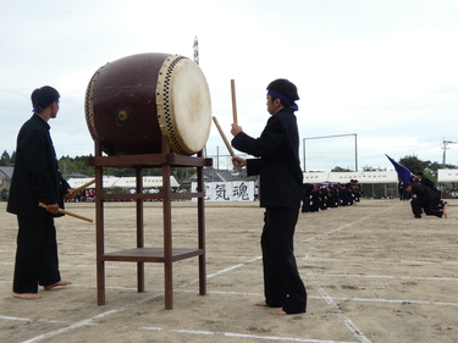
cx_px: 242
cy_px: 173
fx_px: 542
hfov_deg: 45.8
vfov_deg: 35.1
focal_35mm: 41
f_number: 3.4
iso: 80
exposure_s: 1/500
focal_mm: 5.8
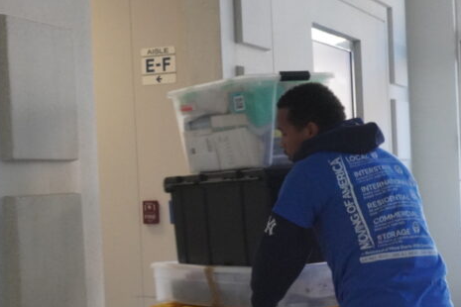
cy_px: 226
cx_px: 176
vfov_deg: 15.3
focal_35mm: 89
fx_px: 1141
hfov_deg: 22.8
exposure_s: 1/60
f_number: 11
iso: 2000
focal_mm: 27
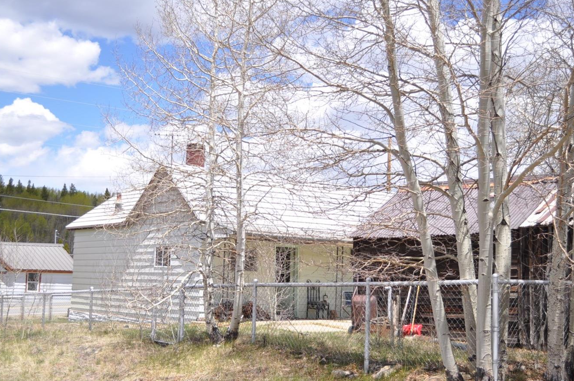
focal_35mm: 47
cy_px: 221
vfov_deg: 28.5
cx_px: 299
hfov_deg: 42.0
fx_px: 748
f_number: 7.1
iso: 400
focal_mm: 26
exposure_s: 1/2000
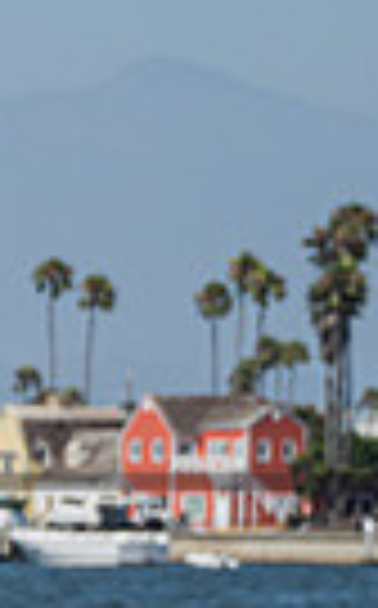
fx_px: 12716
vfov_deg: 2.7
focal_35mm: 769
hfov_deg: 1.7
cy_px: 678
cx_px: -1006
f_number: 7.1
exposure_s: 1/1000
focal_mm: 130
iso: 250
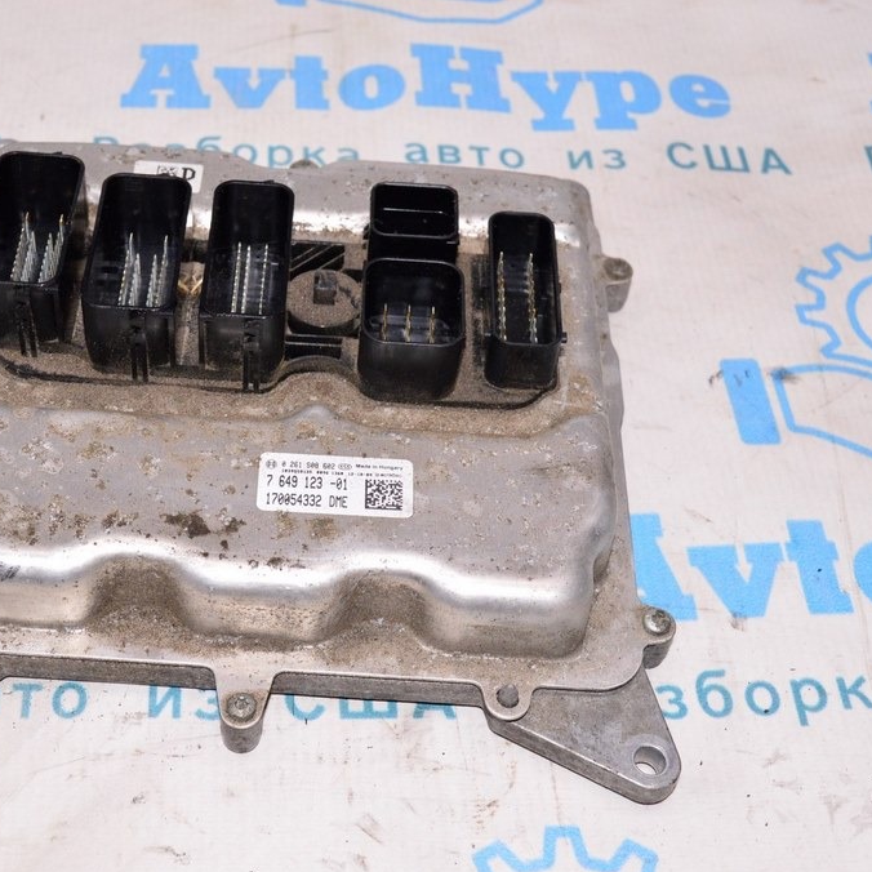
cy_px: 438
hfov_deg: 31.5
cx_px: 311
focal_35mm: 54
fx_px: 1539
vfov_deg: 31.6
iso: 1600
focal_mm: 28
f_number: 8
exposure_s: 1/200
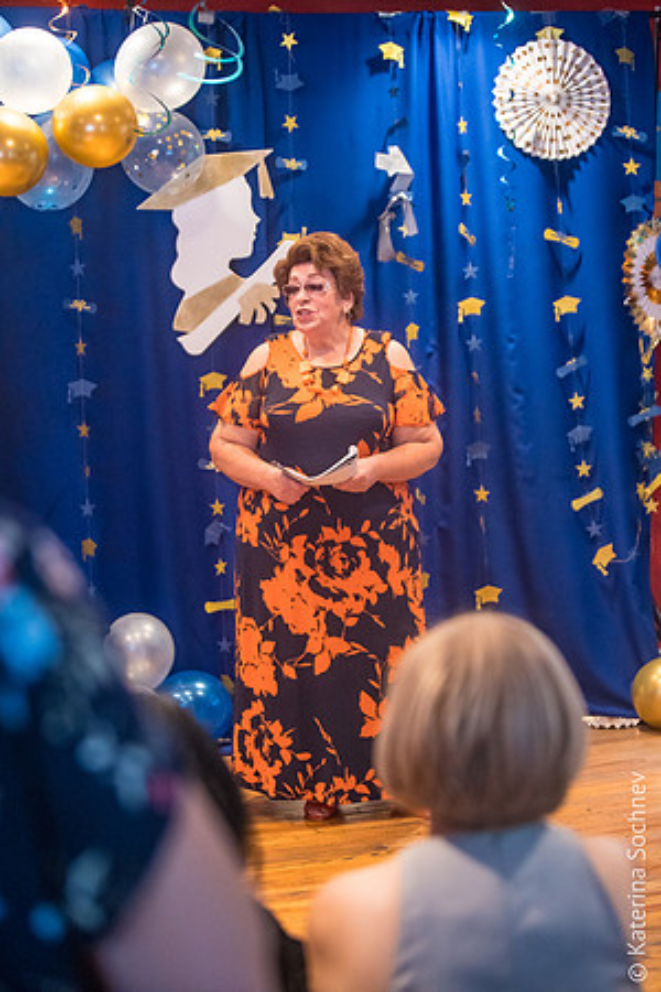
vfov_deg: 28.8
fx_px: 1928
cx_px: 330
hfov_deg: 19.5
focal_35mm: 70
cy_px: 496
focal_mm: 70
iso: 3200
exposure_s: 1/160
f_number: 2.8
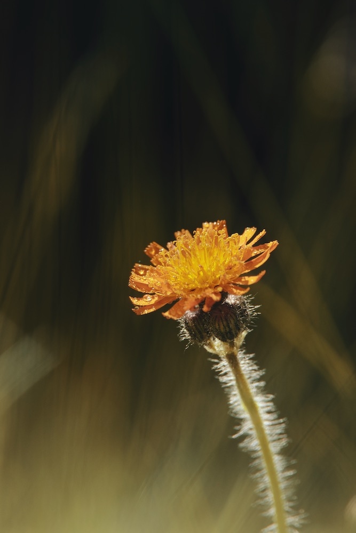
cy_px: 266
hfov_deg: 5.0
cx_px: 178
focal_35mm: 278
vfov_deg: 7.4
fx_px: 4115
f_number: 7.1
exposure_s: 1/640
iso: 250
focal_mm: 185
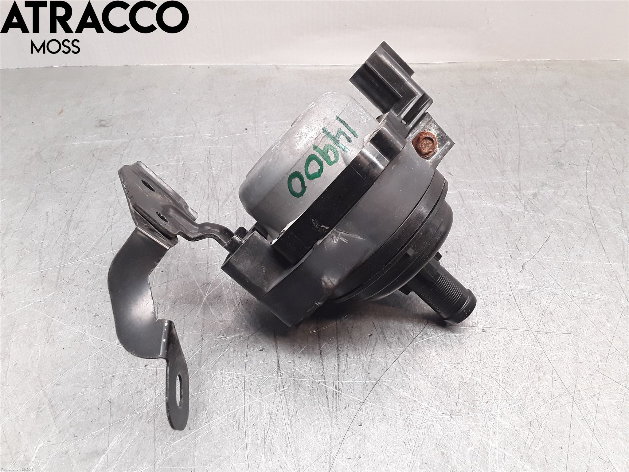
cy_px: 236
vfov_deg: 49.7
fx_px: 509
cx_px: 314
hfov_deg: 63.4
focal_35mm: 28
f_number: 1.9
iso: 50
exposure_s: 1/50
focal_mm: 2.91
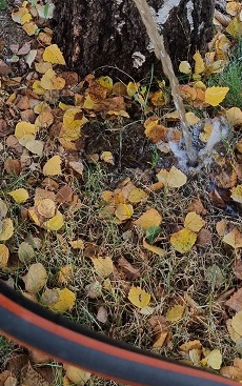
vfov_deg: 26.9
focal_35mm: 70
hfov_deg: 18.6
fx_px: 737
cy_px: -40
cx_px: 85
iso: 64
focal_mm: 5.4
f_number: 1.8
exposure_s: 1/120
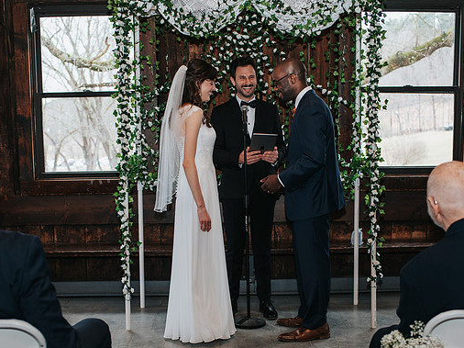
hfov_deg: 34.4
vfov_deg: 25.8
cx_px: 230
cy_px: 251
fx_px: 750
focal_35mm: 56
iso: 1000
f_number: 2.8
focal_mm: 35
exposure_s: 1/160
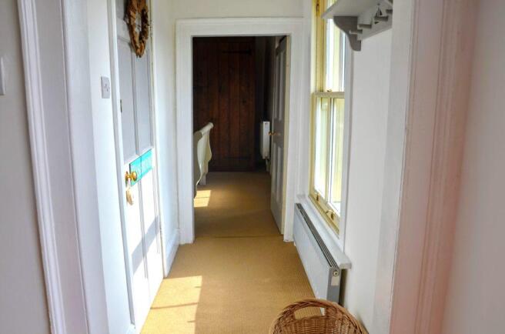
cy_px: 167
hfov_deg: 67.5
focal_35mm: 27
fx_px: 378
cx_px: 252
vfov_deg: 47.7
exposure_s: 1/200
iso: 200
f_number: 7.1
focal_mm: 18
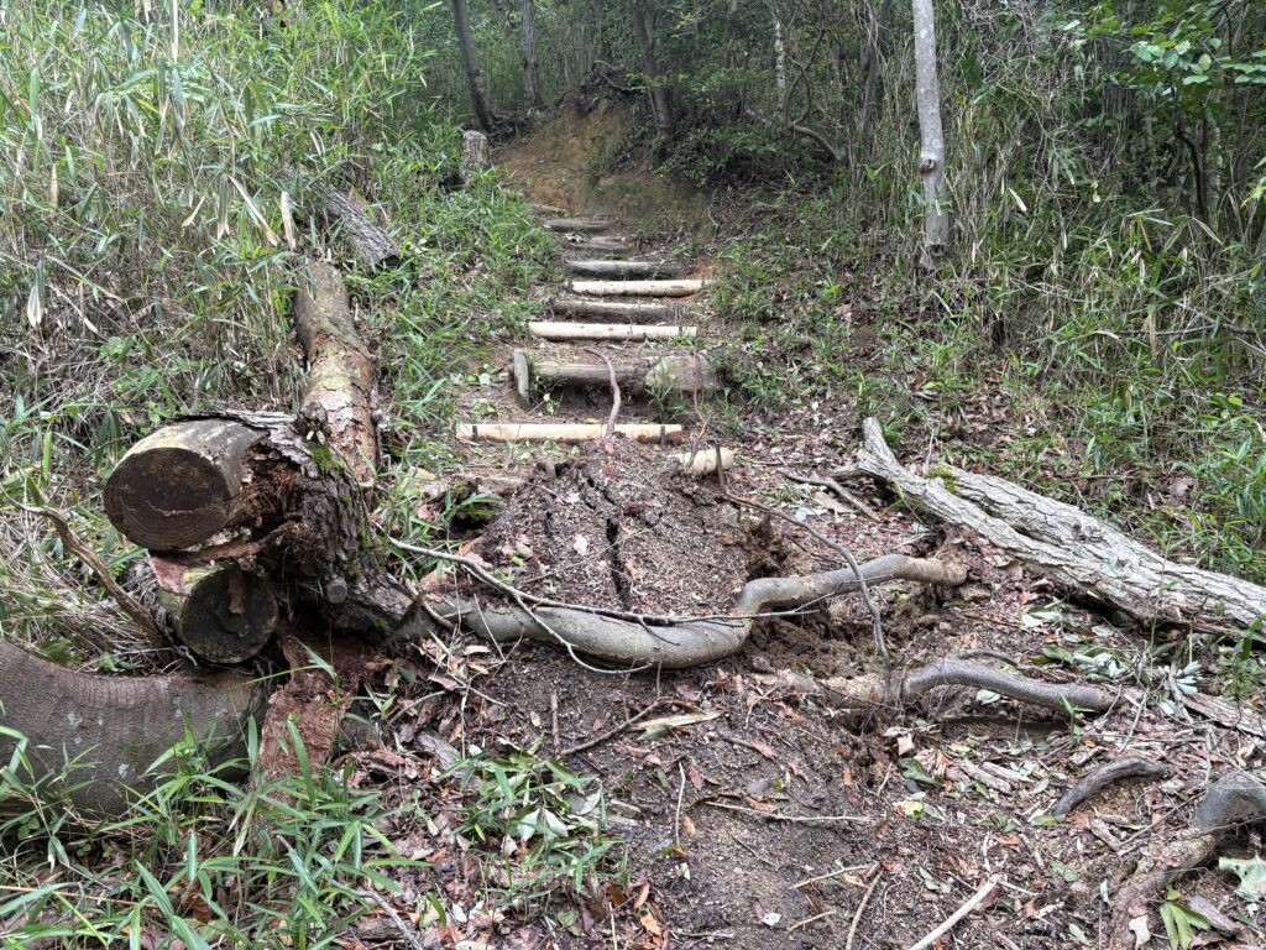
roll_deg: +1.1
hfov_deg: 67.3
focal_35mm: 26
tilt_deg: -5.7
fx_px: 951
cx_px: 633
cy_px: 475
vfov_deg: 53.1
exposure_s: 1/60
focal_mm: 5.96
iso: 160
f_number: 1.6
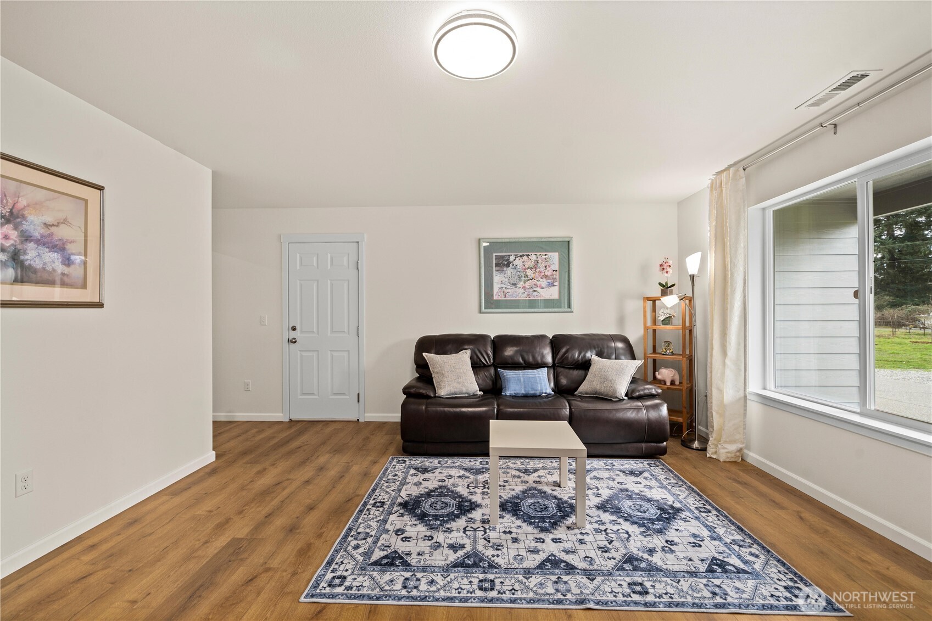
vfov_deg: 85.4
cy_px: 310
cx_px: 466
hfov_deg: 108.3
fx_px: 336
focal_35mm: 13
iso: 1000
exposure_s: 1/20
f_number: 6.7
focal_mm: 13
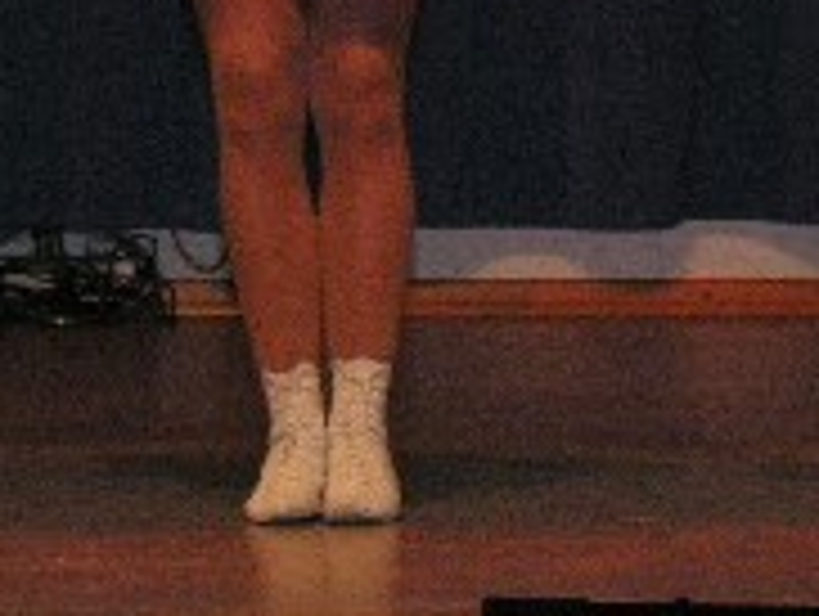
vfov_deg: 3.9
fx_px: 8931
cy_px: -40
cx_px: 567
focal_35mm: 377
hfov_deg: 5.2
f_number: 4.4
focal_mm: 21.8
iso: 200
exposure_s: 1/60.1
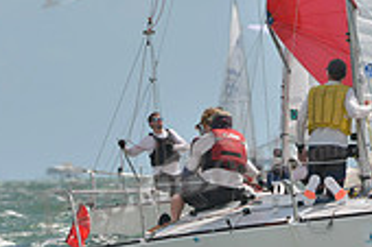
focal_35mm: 1023
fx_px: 10561
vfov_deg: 1.3
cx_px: 462
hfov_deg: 2.0
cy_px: 34
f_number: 8
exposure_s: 1/1600
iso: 280
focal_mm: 300
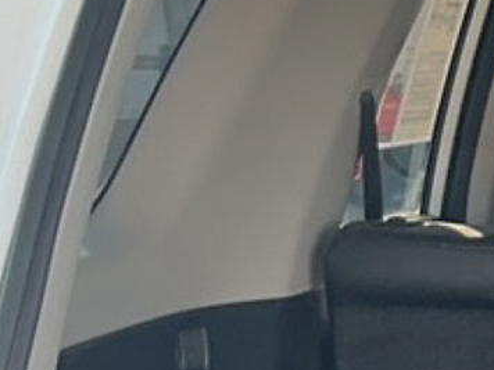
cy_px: 622
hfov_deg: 12.3
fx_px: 1927
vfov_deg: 10.5
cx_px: 1088
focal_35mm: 135
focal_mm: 3
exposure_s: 1/137
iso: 25
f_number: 1.8
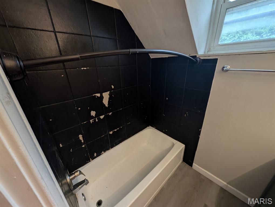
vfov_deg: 94.7
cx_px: 138
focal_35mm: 12
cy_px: 104
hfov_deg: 110.4
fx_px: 96
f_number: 1.95
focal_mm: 2.23
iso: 79
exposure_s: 1/30
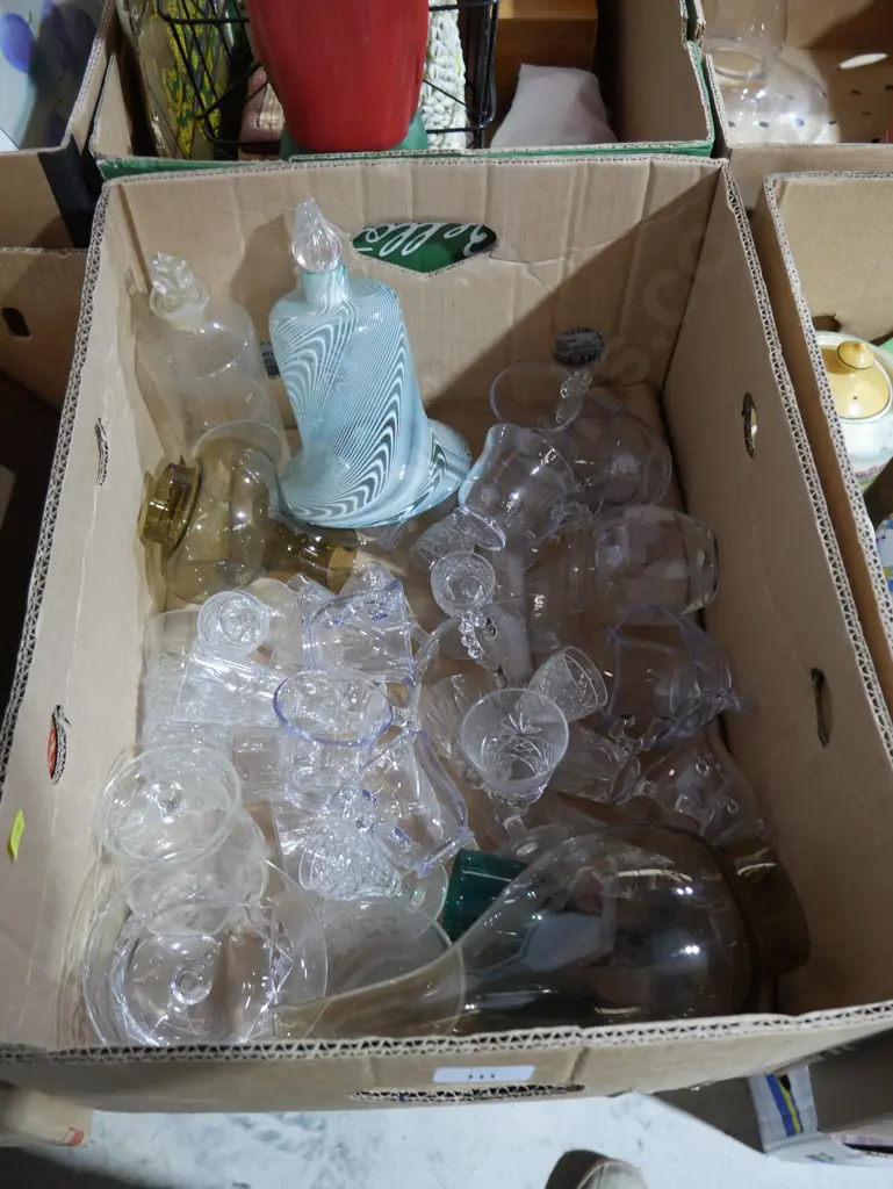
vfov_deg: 59.9
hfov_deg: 46.8
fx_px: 1031
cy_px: 594
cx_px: 446
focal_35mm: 30
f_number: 3.6
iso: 1250
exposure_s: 1/60
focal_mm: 15
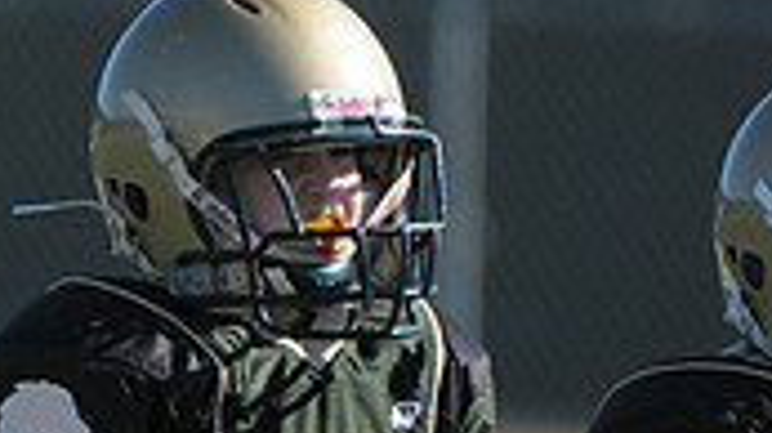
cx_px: 11
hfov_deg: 1.5
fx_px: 30130
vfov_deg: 0.8
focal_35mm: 1473
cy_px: 777
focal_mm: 280
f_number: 4
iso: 640
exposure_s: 1/4000
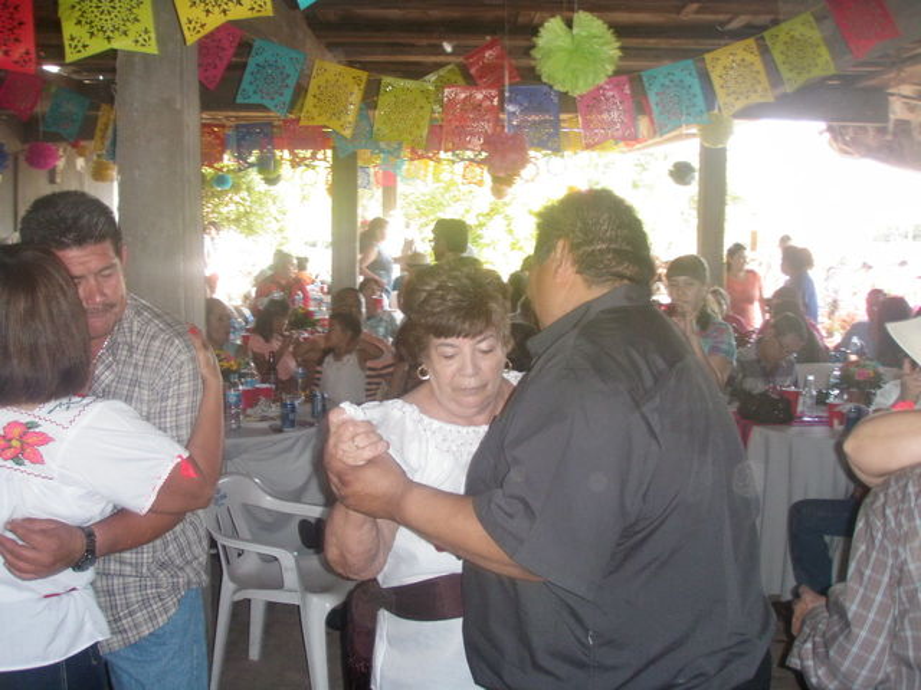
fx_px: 1011
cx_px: 460
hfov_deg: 49.0
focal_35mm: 38
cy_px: 345
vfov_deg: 37.7
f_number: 3.5
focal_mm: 6.7
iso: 250
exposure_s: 1/30
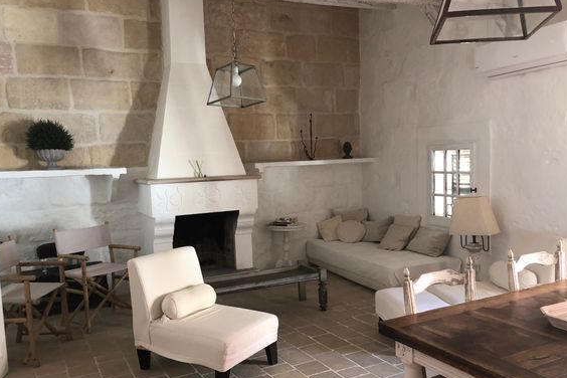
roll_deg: +2.2
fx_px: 488
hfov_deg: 60.3
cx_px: 278
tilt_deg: -6.1
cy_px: 214
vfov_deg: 42.2
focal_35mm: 31
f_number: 1.8
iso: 40
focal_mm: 4
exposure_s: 1/15
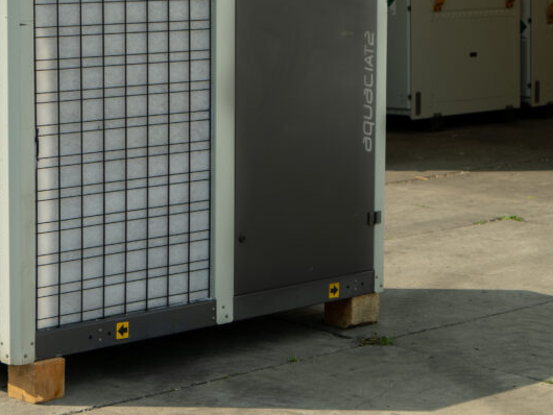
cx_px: 71
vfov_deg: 14.2
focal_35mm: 104
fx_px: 1662
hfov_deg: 18.6
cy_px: 111
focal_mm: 56
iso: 100
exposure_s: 1/250
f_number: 5
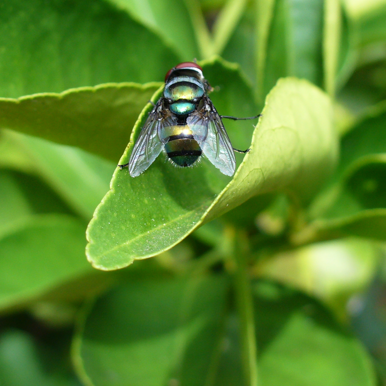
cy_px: 110
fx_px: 833
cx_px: 203
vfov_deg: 25.9
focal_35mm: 66
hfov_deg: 26.1
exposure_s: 1/200
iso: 80
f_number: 2.8
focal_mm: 6.1
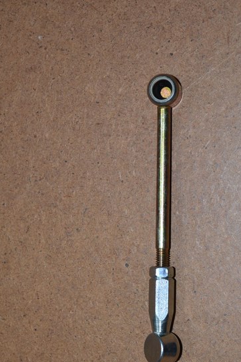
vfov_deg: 20.0
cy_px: 235
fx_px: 1025
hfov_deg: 13.4
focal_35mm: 102
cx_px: 160
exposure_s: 1/60
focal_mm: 48
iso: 1000
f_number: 5.3
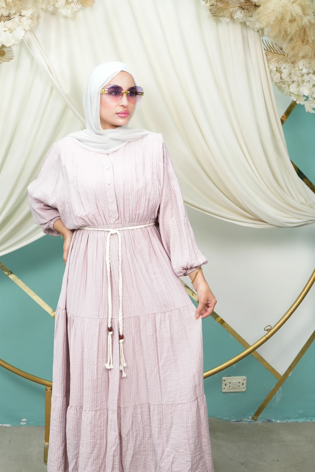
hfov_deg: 24.4
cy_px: 250
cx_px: 94
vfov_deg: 36.2
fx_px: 722
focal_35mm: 55
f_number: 4
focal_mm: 37
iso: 640
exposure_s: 1/50
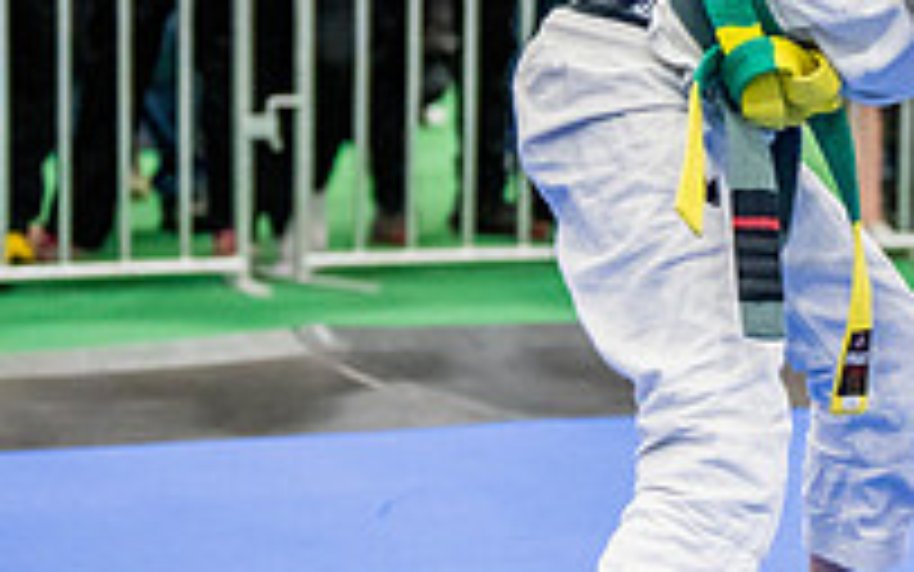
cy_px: 182
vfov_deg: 6.3
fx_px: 5232
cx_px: 1090
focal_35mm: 210
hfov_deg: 9.8
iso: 5000
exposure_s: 1/500
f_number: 2.8
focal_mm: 72
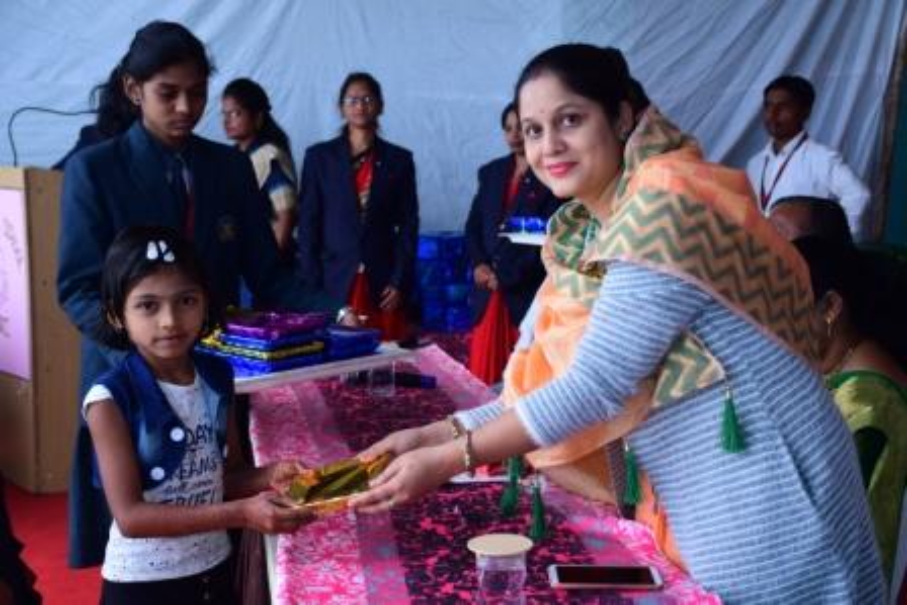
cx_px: 454
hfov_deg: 35.0
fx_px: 1436
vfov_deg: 23.8
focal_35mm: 57
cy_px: 302
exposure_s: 1/250
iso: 500
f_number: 4.2
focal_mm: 38
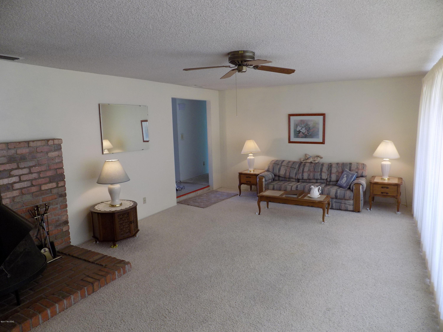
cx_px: 222
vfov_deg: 58.9
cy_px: 166
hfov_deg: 73.9
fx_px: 294
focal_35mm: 23
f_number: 3.1
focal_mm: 4
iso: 140
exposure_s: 1/30
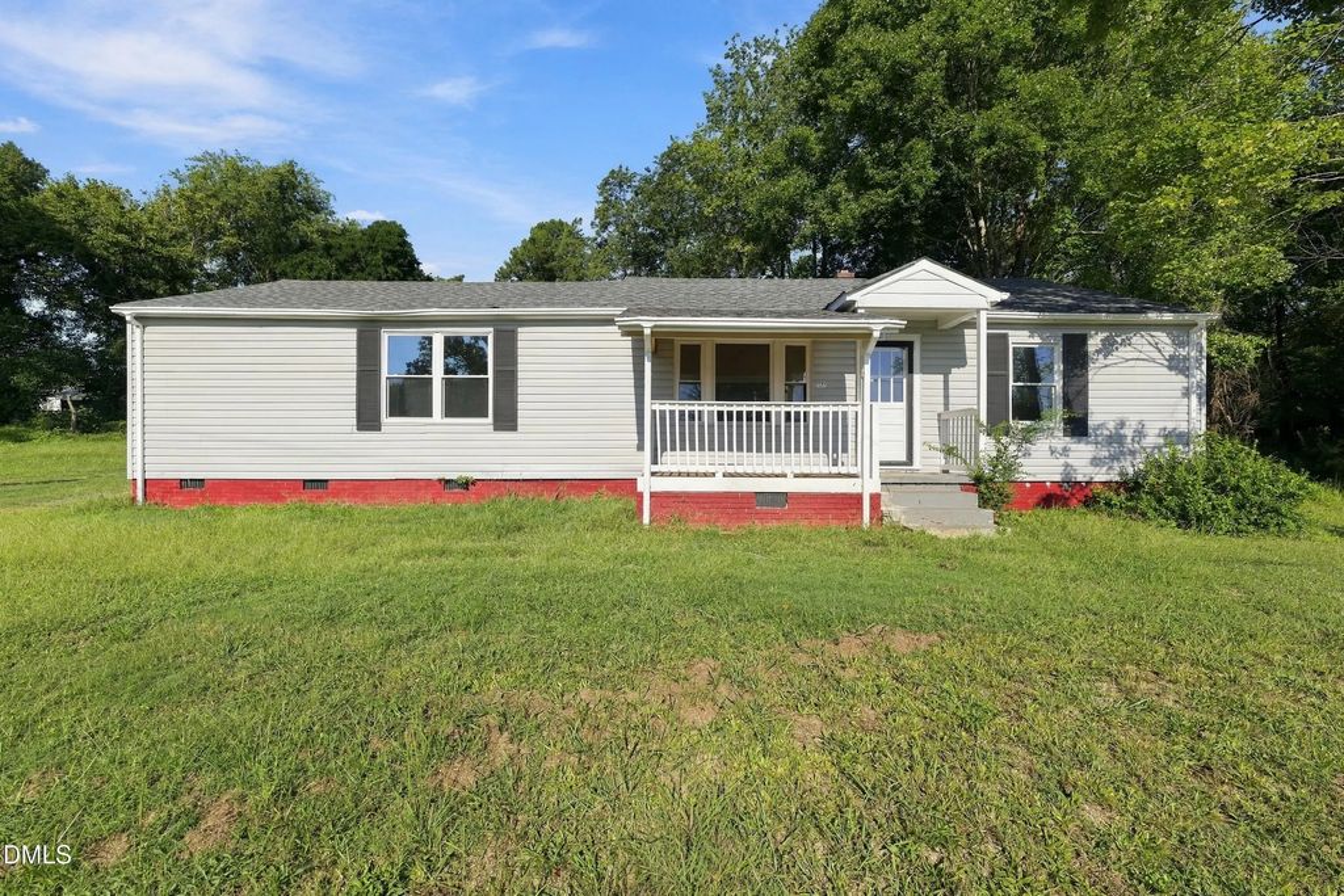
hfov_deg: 104.2
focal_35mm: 14
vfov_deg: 81.2
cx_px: 672
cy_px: 448
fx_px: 523
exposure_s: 1/1600
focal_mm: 14
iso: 400
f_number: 7.1
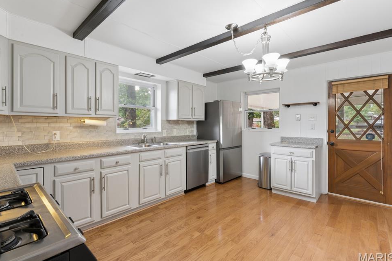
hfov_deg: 92.9
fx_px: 186
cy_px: 128
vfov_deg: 70.1
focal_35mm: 17
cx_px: 191
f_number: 13
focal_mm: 16.1
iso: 200
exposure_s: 1/2
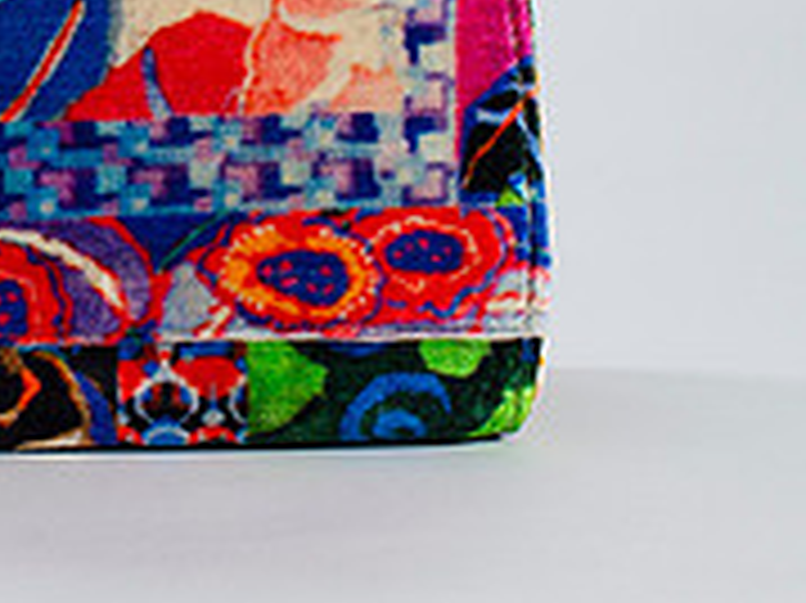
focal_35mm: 176
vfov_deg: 8.2
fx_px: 4095
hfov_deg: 11.1
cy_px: -304
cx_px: -81
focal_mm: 50
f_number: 8
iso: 200
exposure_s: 1/200
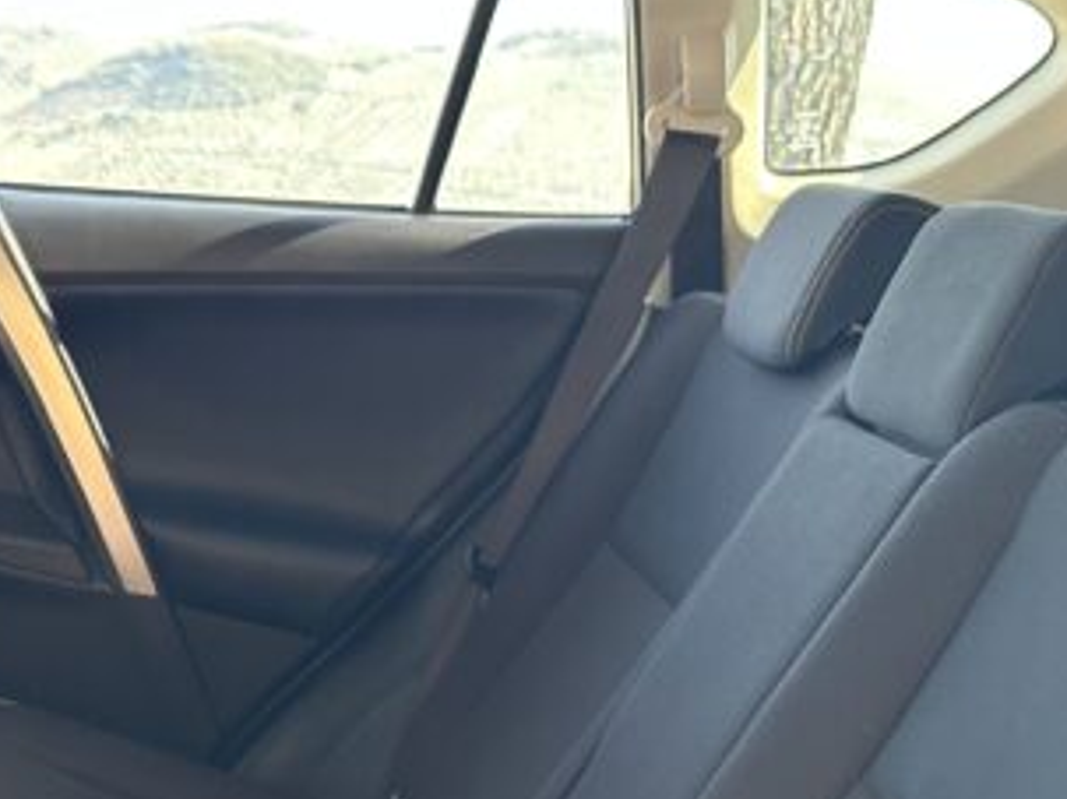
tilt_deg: -26.3
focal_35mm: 63
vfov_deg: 21.8
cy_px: 917
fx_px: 1941
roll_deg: -4.0
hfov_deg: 30.1
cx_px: 236
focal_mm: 6.86
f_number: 1.78
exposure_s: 1/60
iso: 250
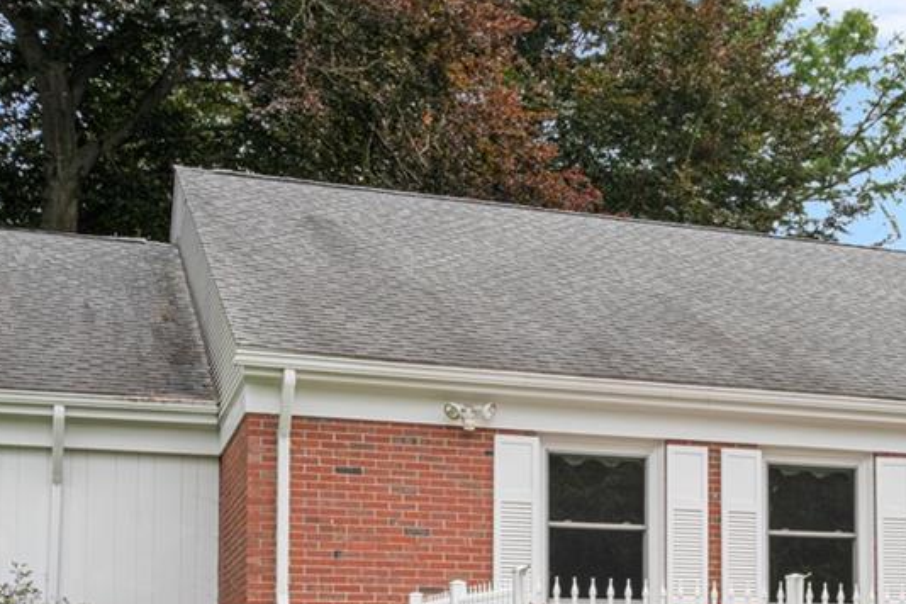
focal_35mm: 69
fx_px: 1736
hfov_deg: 27.9
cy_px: 546
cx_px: 857
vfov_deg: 19.4
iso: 400
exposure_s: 1/125
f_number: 14
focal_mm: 24
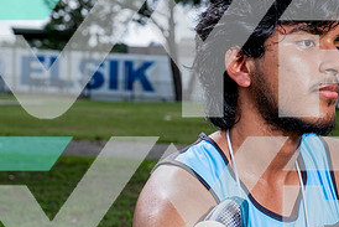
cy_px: 203
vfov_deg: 11.4
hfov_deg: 17.0
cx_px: 259
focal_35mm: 120
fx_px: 1131
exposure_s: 1/250
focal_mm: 50
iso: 100
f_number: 5.6
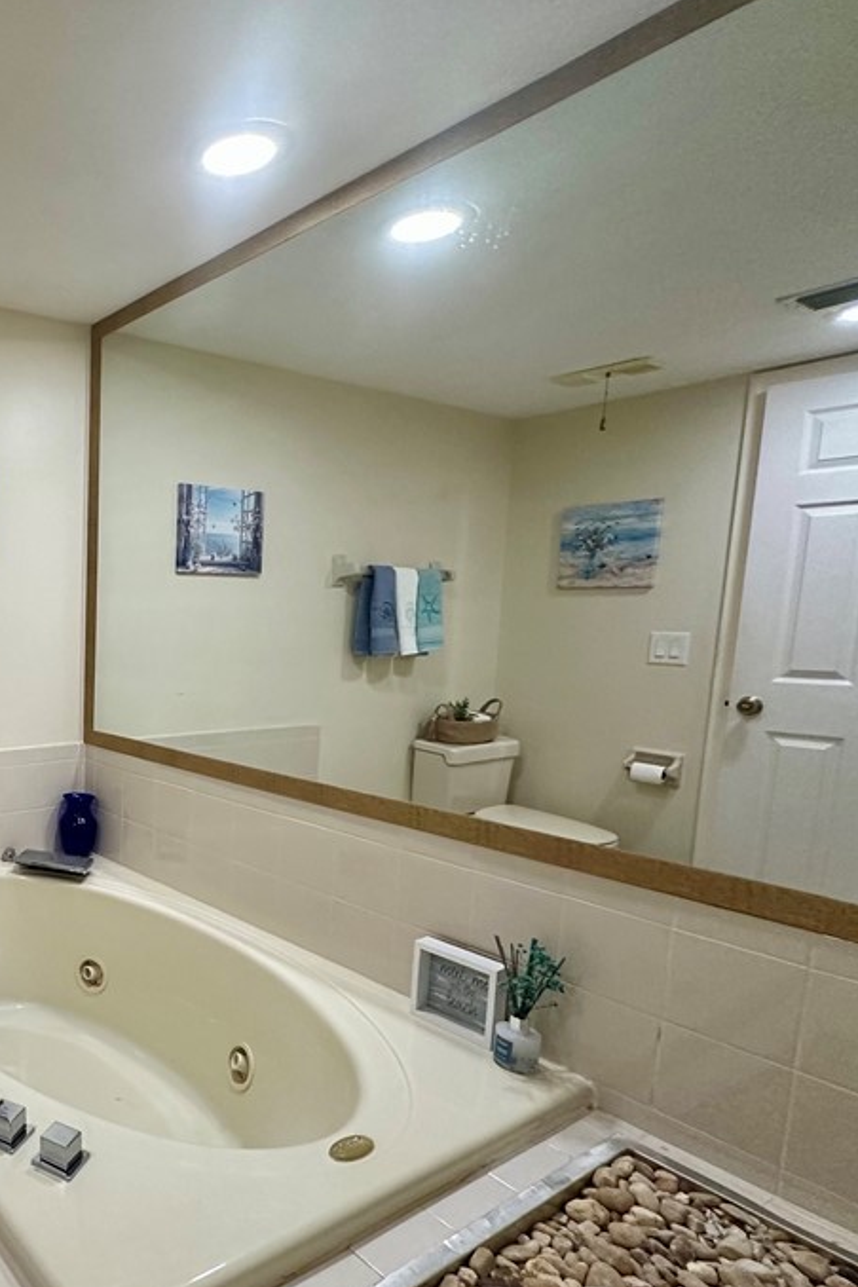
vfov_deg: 78.4
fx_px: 786
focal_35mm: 22
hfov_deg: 46.8
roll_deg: -0.5
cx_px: -17
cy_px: 708
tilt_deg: -6.5
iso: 320
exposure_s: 1/60
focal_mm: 2.22
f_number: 2.2
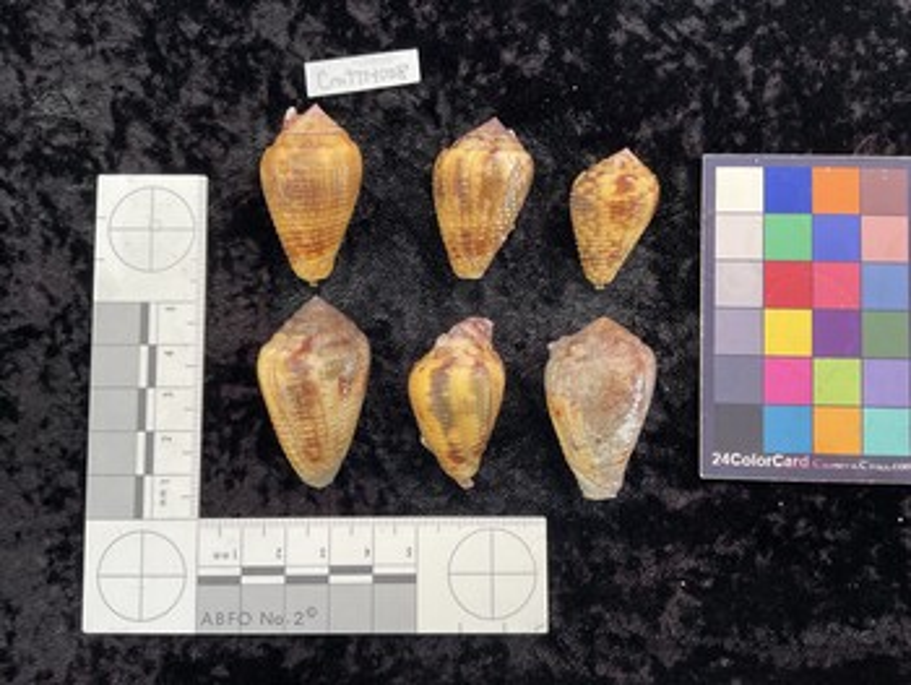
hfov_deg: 61.6
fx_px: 764
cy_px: 342
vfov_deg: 48.3
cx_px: 456
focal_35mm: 29
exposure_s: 1/50
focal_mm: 3
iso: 64
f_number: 1.8
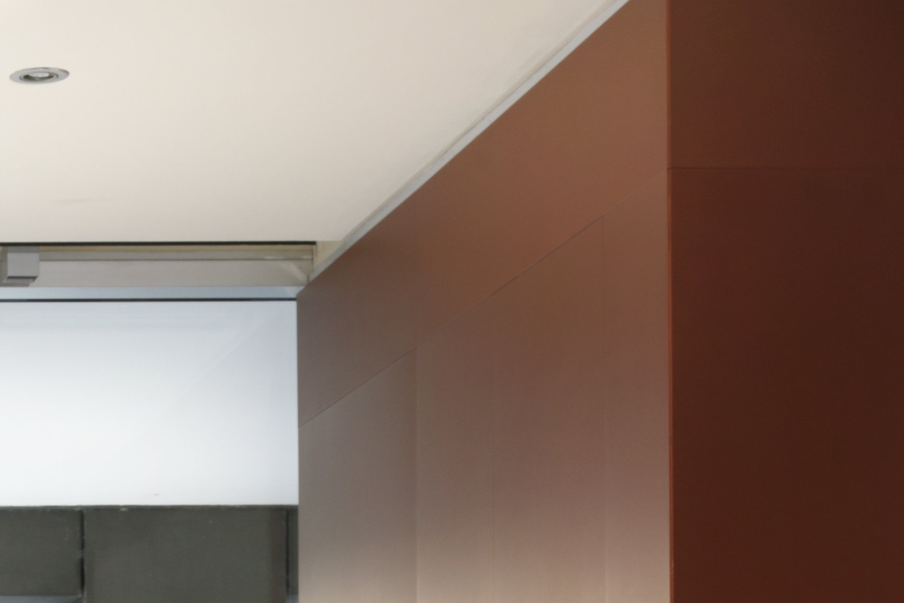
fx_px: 3366
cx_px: -461
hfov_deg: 14.3
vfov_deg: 9.9
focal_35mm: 134
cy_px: 901
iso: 400
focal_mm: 35
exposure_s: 1/250
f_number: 13
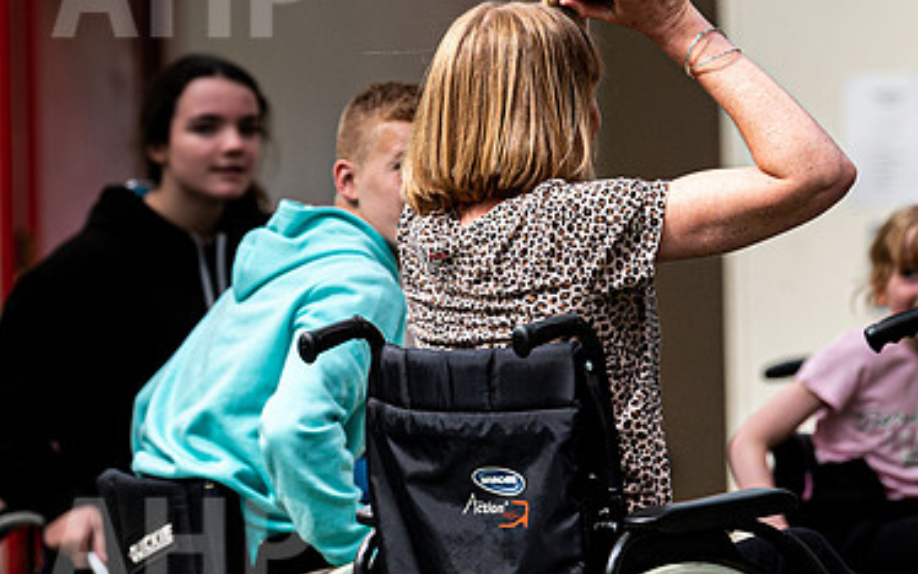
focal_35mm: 328
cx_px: 575
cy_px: 129
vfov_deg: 4.0
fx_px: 8209
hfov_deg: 6.4
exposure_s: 1/500
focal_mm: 150
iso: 500
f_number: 3.2
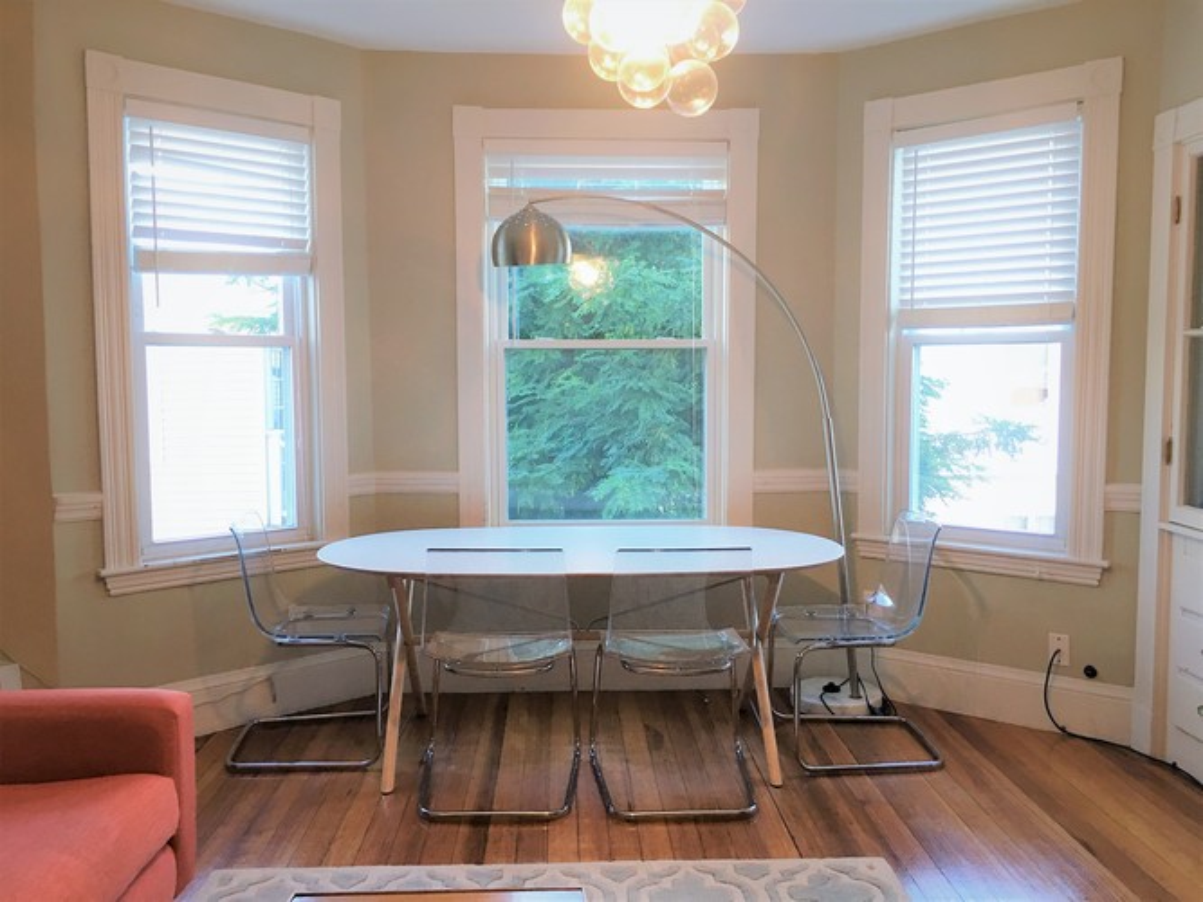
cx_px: 602
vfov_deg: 48.2
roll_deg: +0.4
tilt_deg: -4.2
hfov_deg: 61.7
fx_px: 1008
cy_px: 451
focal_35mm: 29
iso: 80
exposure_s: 1/30
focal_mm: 4.15
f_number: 2.2
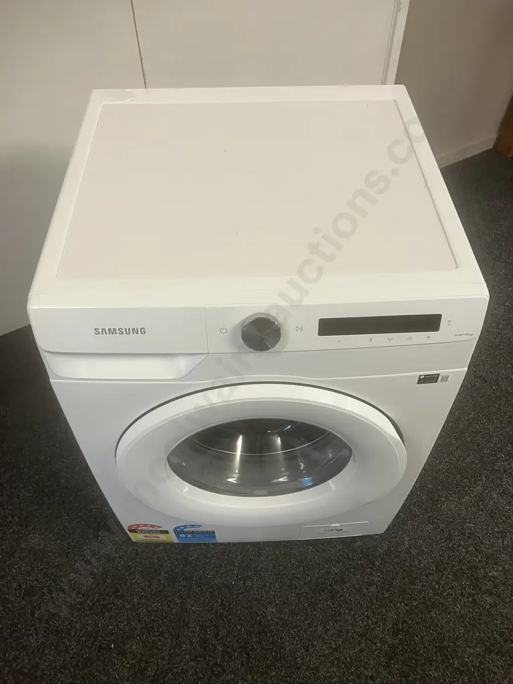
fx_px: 553
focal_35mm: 28
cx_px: 256
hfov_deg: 49.7
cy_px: 342
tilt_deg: -48.5
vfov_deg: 63.4
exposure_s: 1/50
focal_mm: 3.99
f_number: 1.8
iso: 100
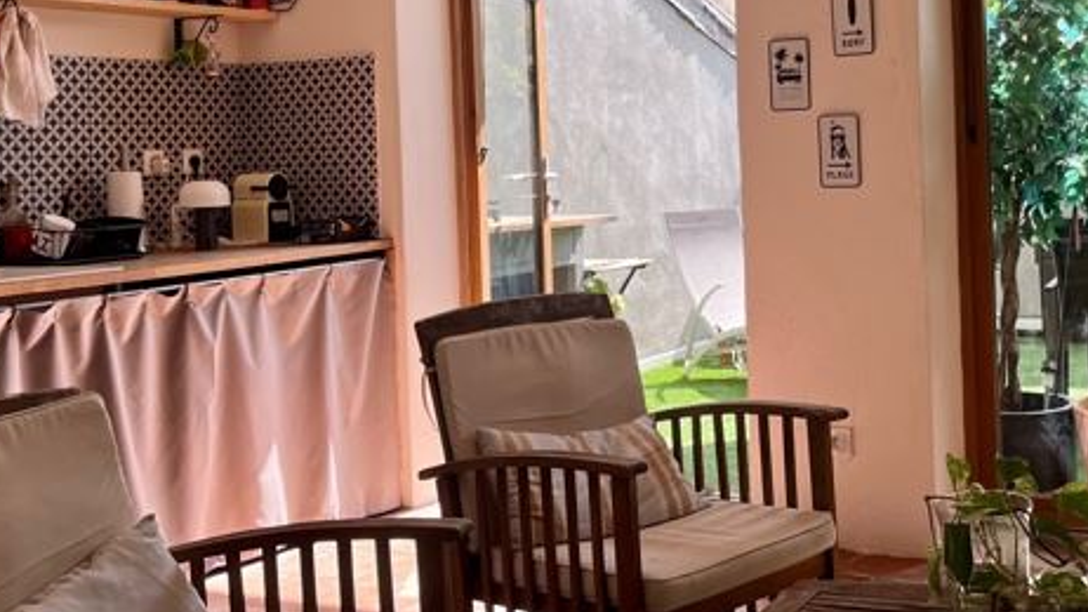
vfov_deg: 24.1
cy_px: 134
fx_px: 1414
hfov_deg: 41.3
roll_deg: +3.2
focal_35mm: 49
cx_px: 758
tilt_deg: +0.1
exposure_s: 1/384
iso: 50
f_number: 1.6
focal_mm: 5.1
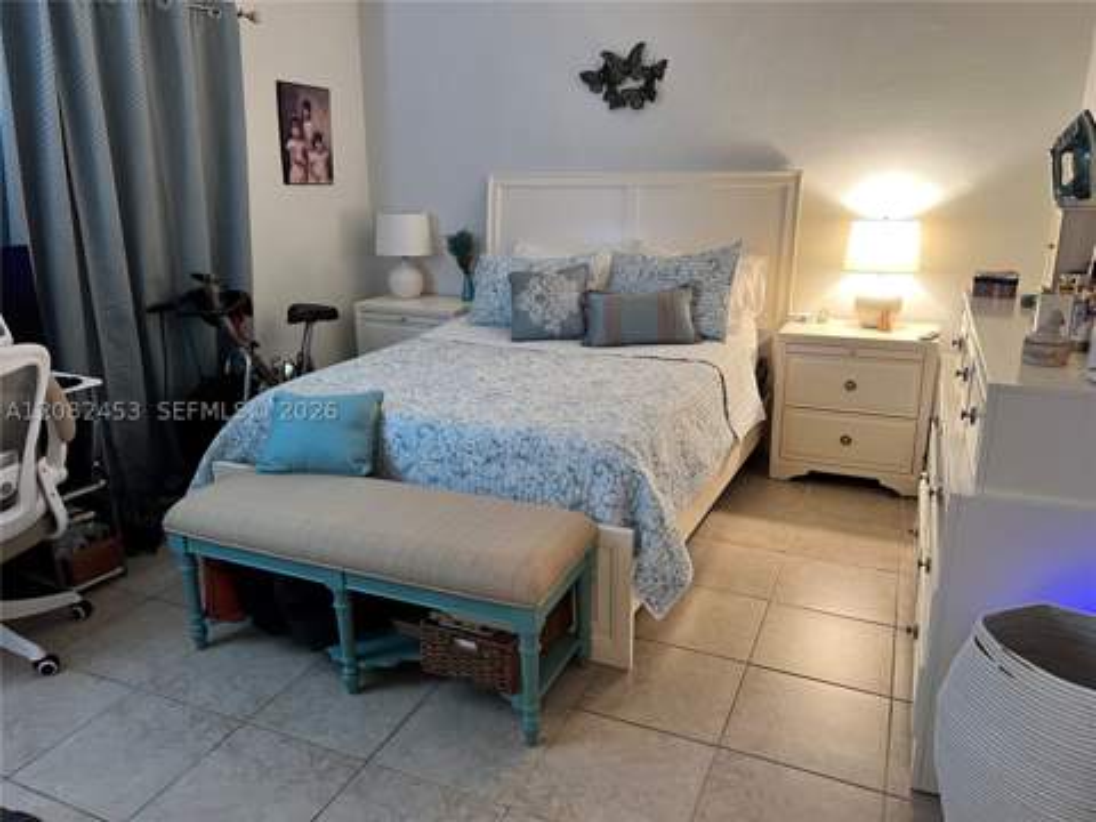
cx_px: 548
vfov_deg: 53.1
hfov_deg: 67.3
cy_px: 411
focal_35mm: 26
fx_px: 823
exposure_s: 1/60
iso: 250
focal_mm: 5.7
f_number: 1.5
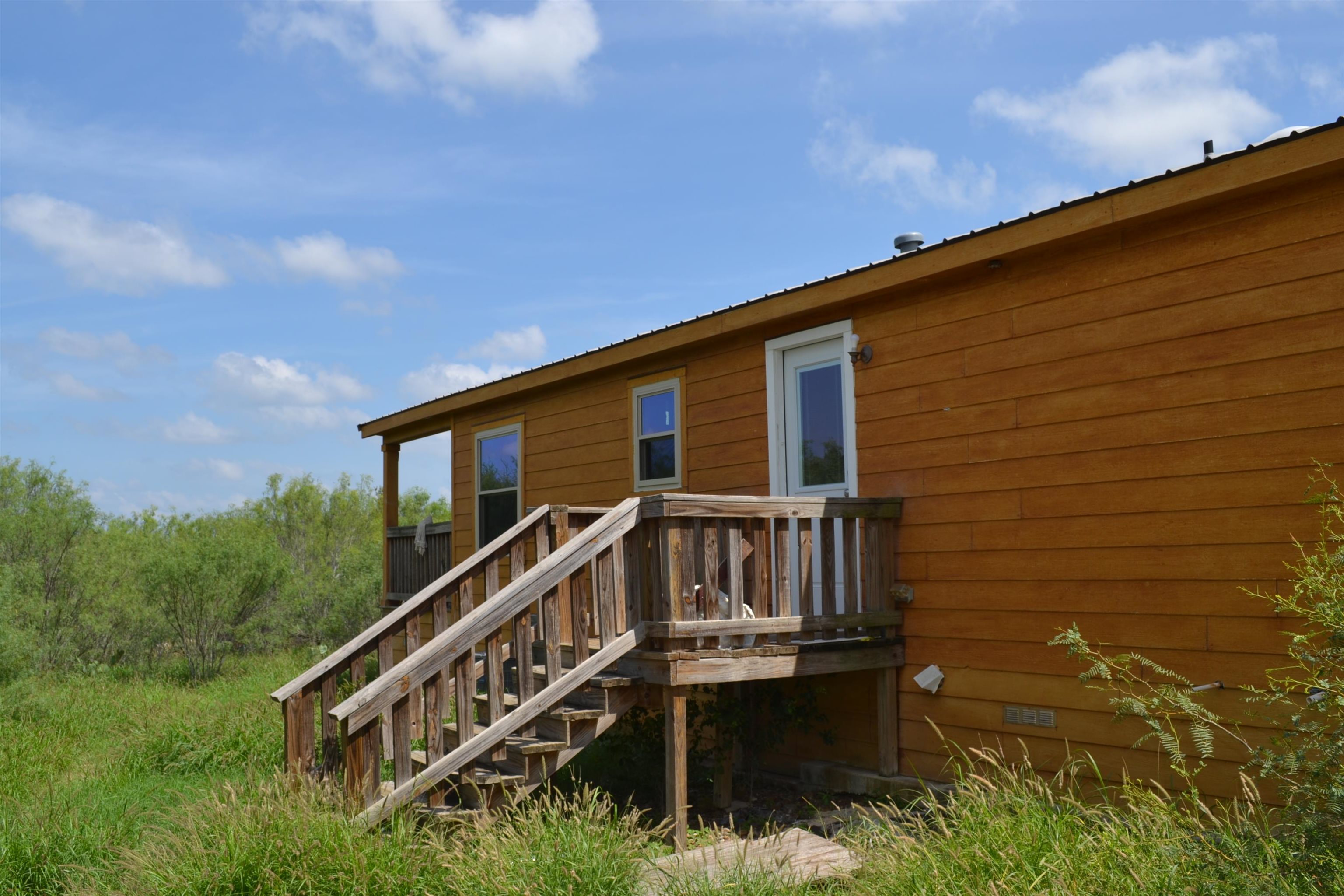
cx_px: 672
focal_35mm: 33
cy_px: 448
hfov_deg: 57.2
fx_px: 1232
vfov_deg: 40.0
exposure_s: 1/200
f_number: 9
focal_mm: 22
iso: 100
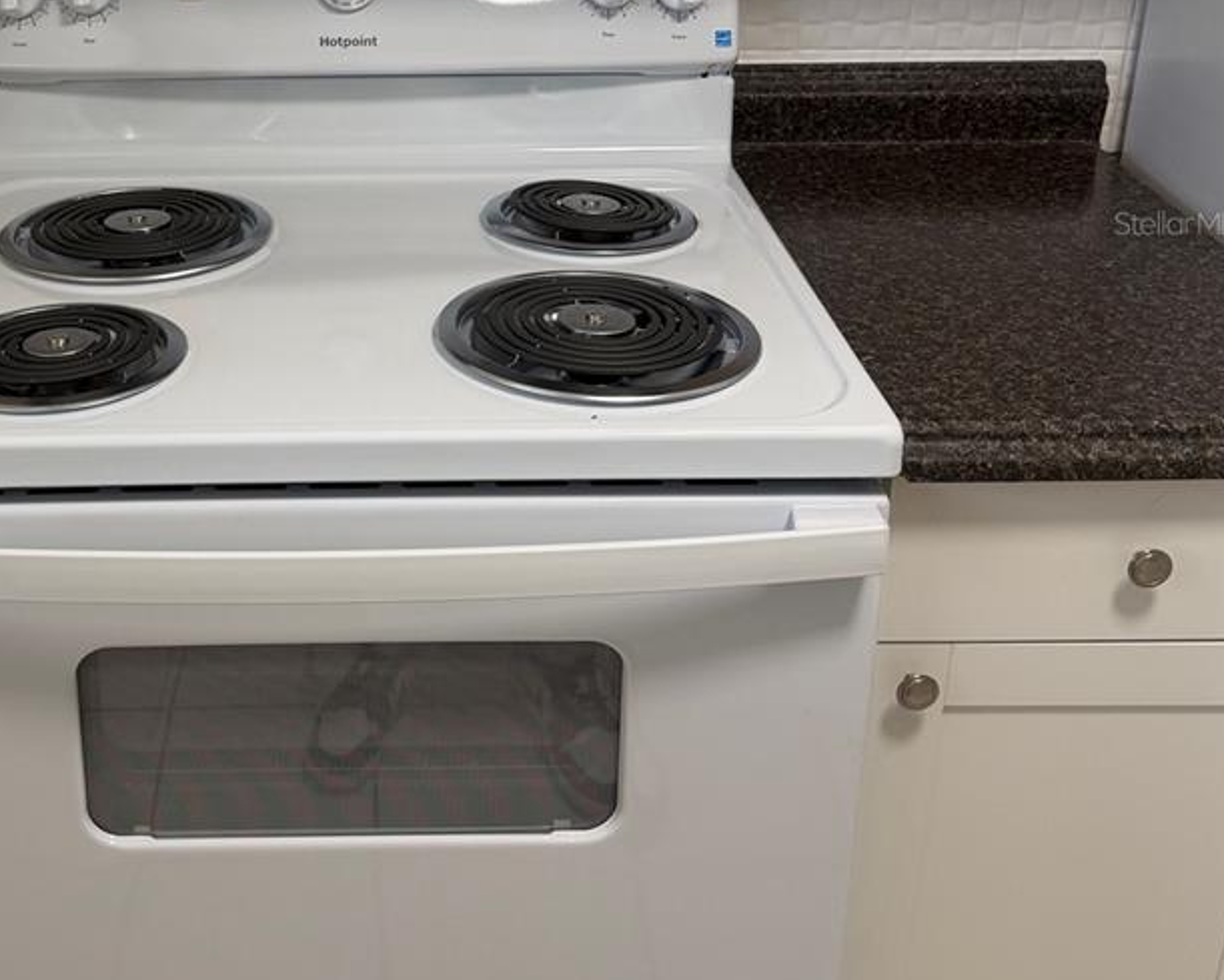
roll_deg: -0.1
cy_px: 222
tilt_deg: -21.7
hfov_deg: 39.6
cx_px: 355
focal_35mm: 46
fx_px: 1667
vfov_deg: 32.0
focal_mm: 6.76
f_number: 1.78
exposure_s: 1/120
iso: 125
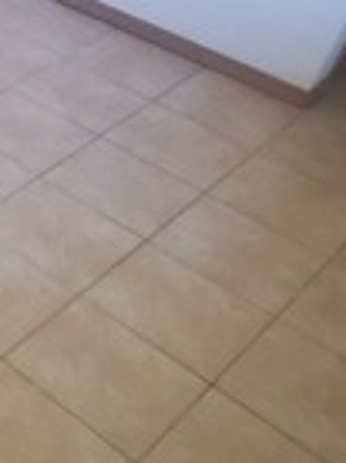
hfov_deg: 17.2
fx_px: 842
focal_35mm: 63
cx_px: -339
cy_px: 69
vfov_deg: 29.8
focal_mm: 1.8
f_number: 2.2
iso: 320
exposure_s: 1/59
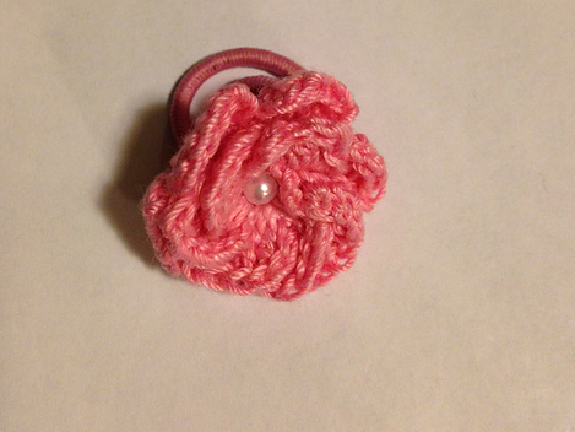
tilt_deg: -76.4
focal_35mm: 45
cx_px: 283
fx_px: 748
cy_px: 136
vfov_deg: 31.9
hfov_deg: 42.1
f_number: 2.4
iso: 200
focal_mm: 4.12
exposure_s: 1/20
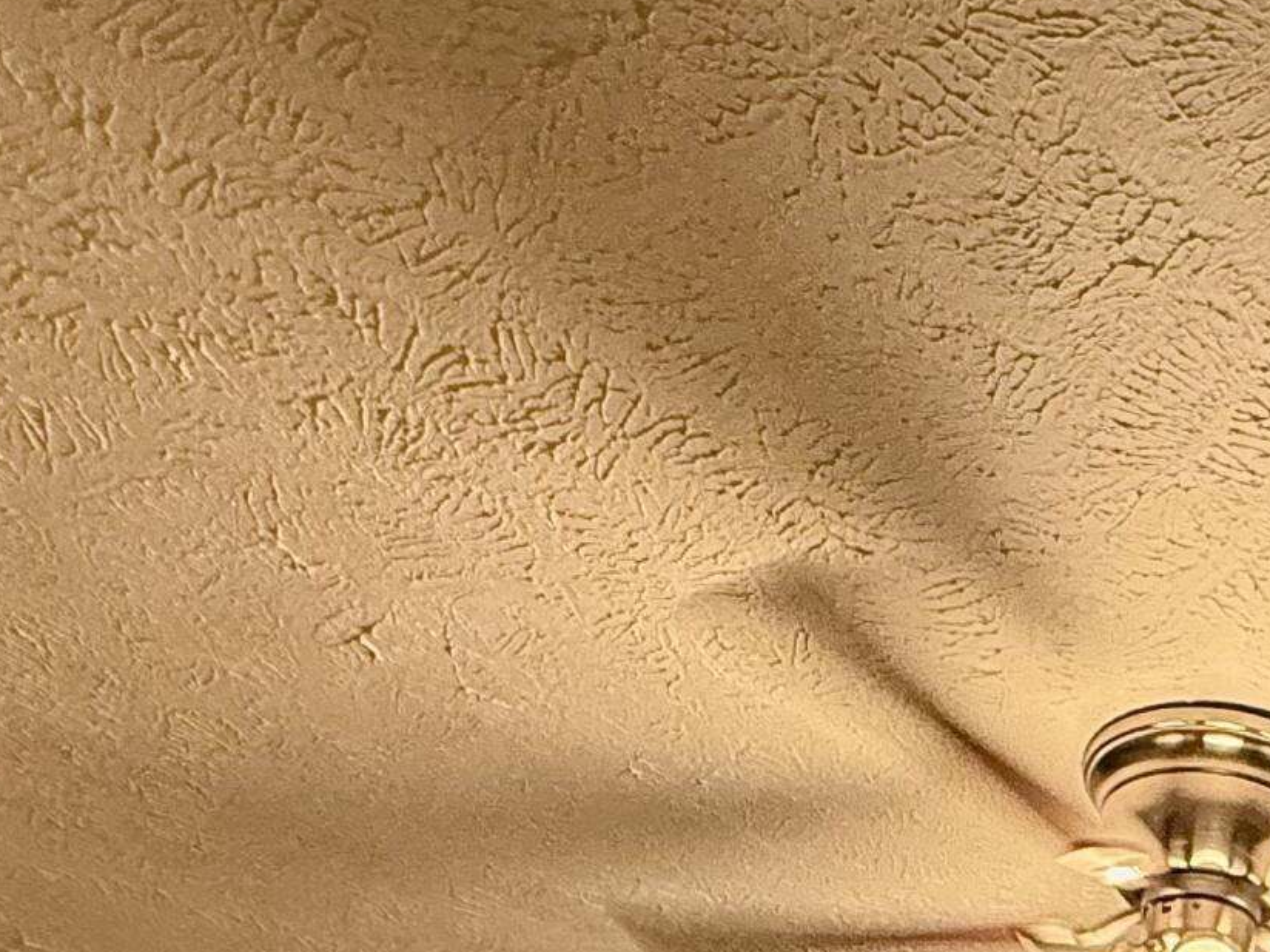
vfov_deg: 21.1
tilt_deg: +0.8
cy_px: 1636
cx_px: 1157
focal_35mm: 51
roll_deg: -1.1
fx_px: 1871
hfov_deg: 35.2
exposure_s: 1/60
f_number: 2.2
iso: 500
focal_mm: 2.22
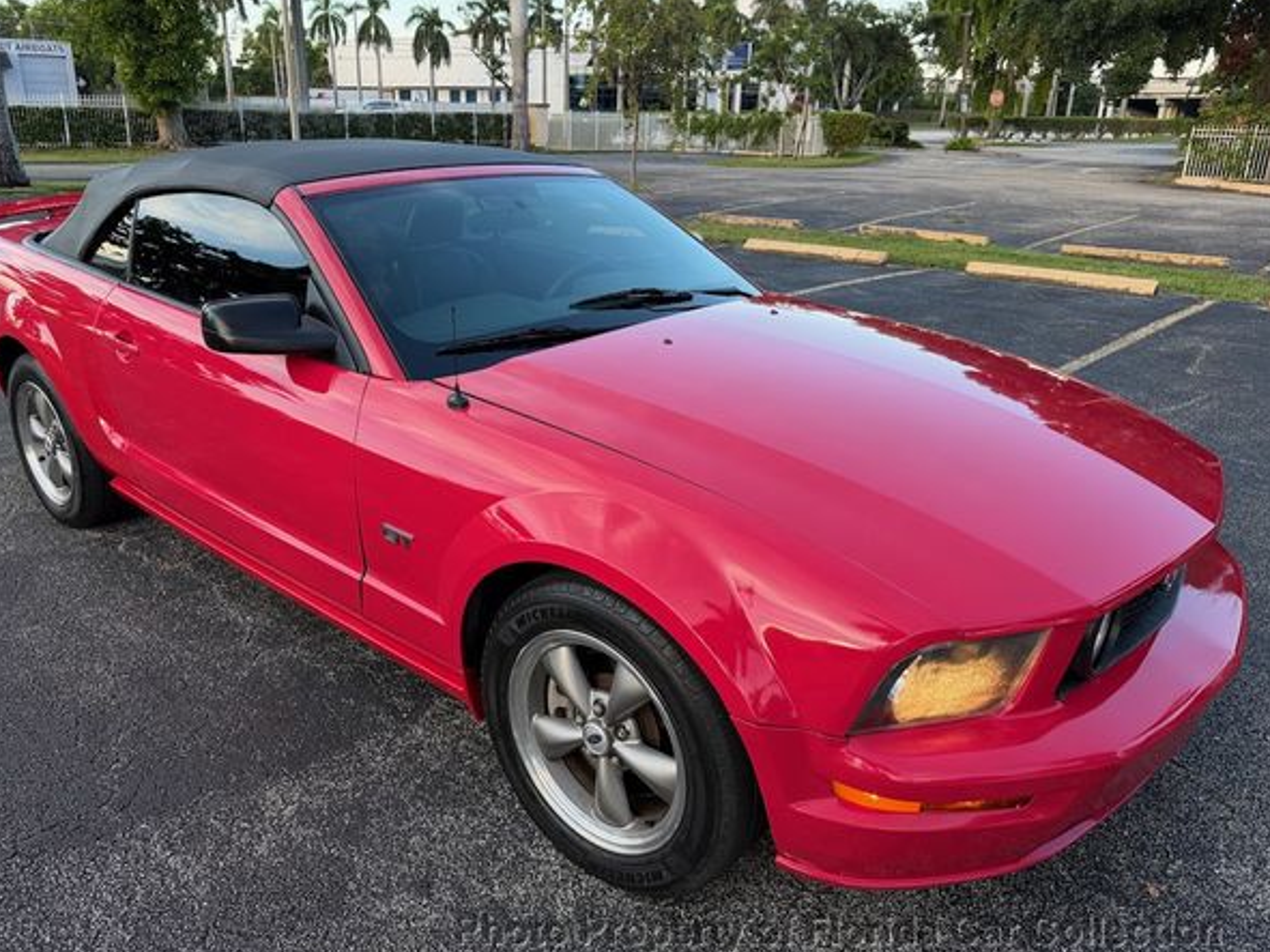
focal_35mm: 26
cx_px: 604
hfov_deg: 67.3
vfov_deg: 53.0
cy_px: 460
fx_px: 954
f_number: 1.78
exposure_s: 1/236
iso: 80
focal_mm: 6.76
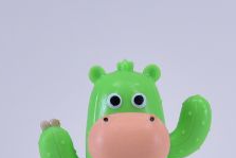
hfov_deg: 5.4
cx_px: 125
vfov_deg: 3.6
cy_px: 168
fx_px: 2506
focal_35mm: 382
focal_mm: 85
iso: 400
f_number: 9
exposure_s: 1/160
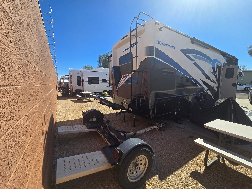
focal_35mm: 13
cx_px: 126
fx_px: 95
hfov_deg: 106.2
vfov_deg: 89.9
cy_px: 94
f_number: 2.2
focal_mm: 2.2
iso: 50
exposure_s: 1/2259
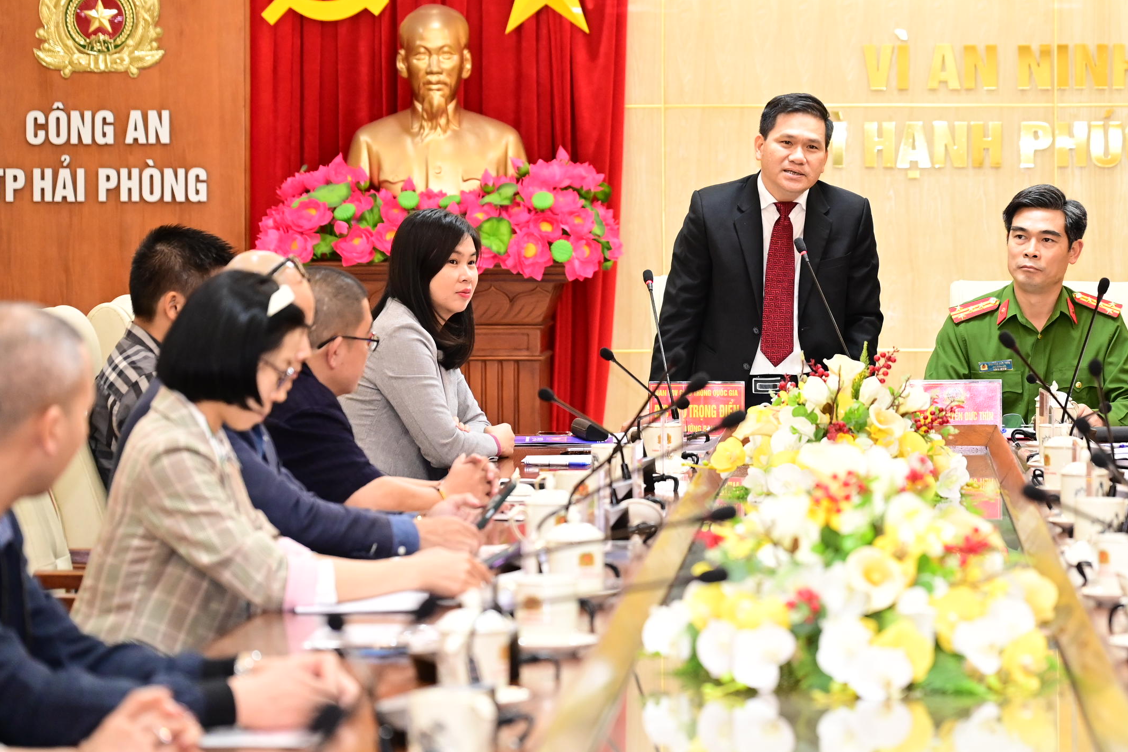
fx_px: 4918
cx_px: 744
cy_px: 265
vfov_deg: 8.7
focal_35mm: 157
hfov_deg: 13.1
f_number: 4
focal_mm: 110
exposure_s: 1/125
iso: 3200
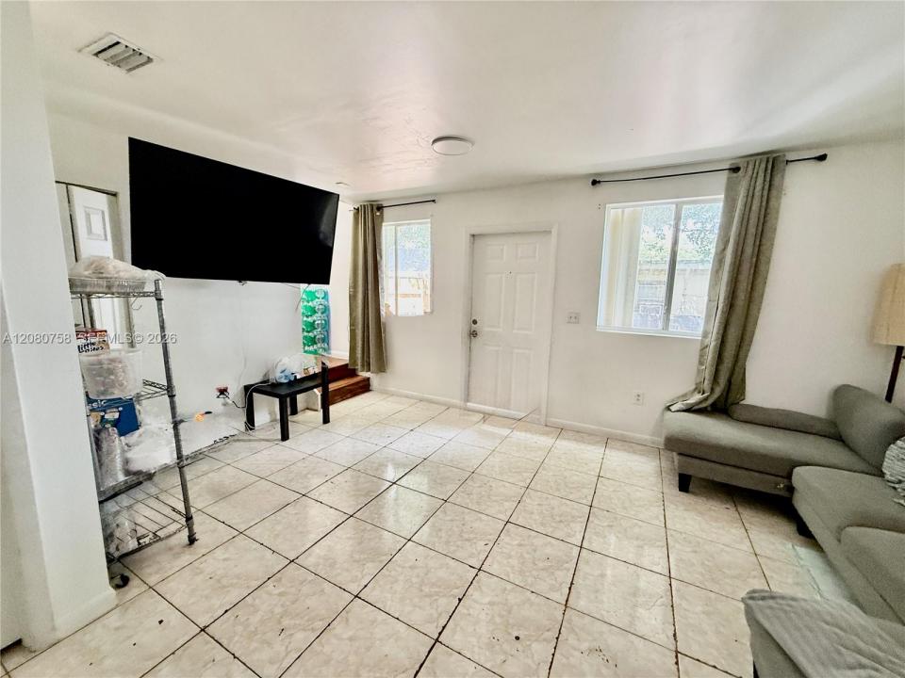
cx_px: 452
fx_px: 366
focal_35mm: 14
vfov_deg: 85.7
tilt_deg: -9.4
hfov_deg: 102.1
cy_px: 339
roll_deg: -0.2
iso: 320
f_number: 2.2
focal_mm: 2.22
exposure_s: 1/60
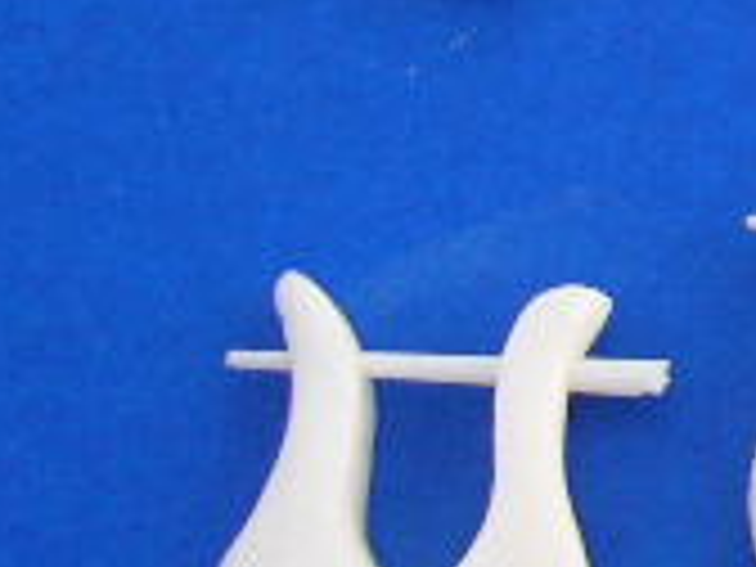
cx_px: 1269
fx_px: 2905
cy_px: 27
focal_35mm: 133
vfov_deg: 11.1
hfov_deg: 13.6
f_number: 2.8
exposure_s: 1/210
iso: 50
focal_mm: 5.8
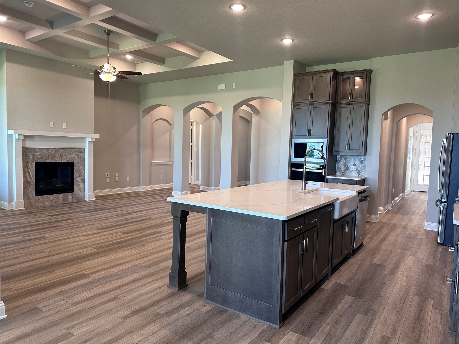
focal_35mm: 24
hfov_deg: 71.6
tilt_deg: -4.3
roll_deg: -1.9
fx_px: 318
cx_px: 230
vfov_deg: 56.8
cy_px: 172
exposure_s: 1/120
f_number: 1.78
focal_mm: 6.86
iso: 200
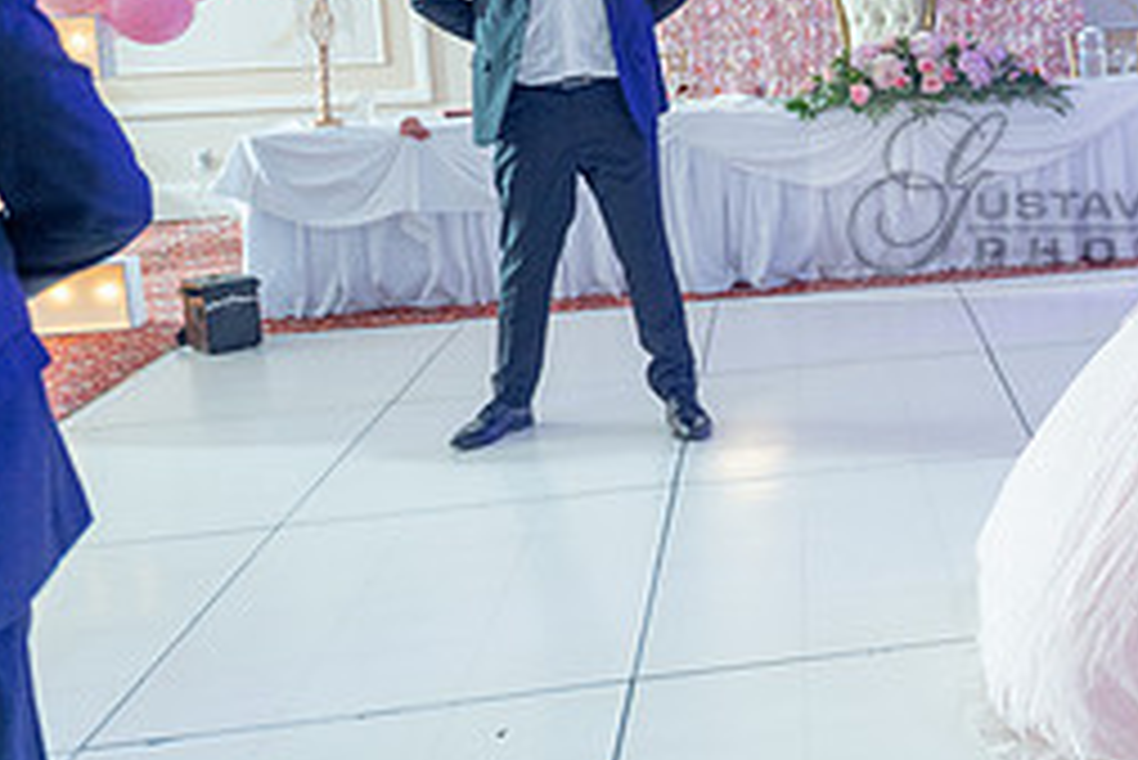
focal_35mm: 55
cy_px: 191
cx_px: 1201
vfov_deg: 24.4
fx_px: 1740
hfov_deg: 32.5
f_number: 2.8
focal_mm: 24
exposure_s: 1/100
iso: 400
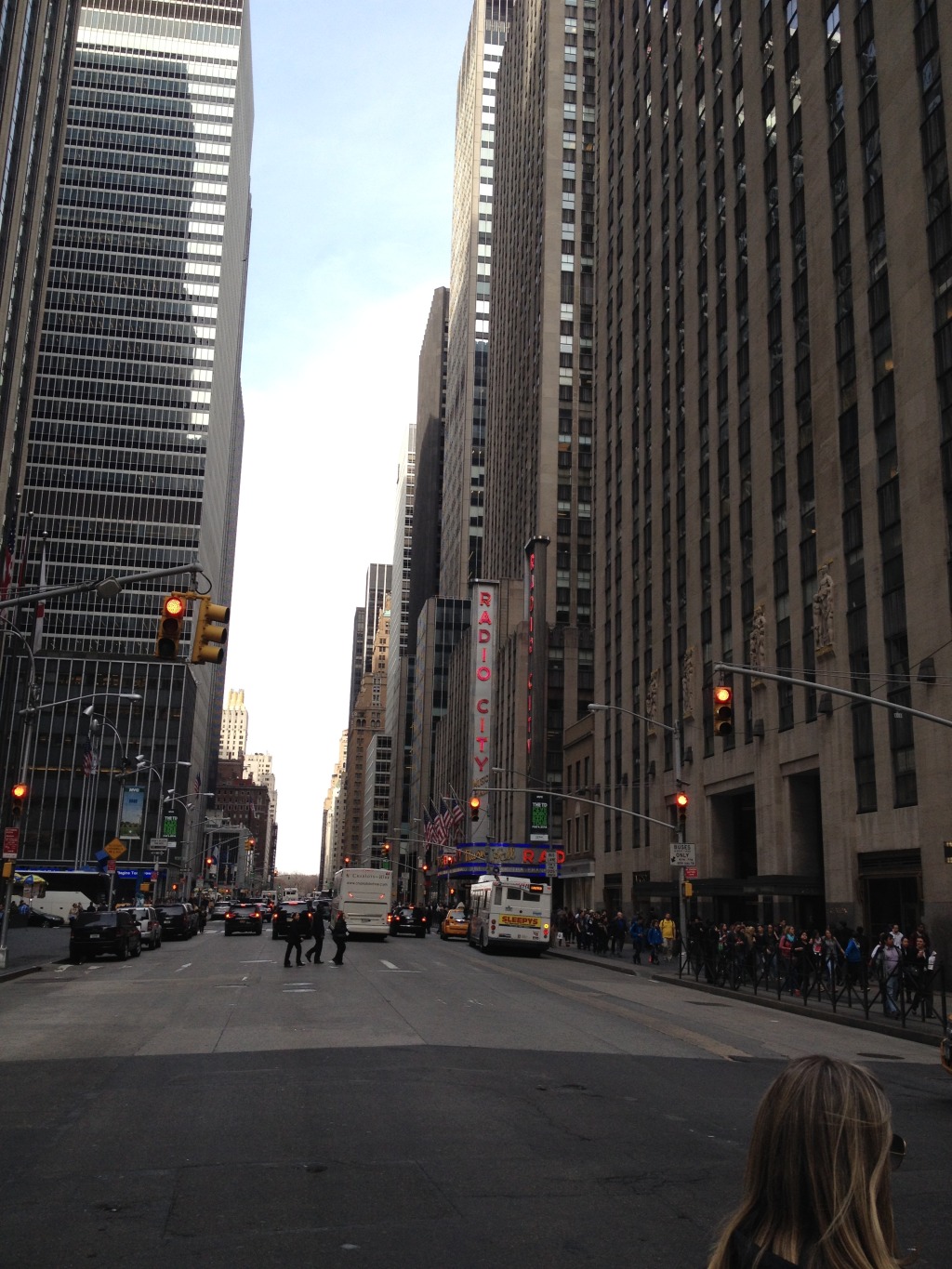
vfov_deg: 52.6
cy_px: 634
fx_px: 1283
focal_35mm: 35
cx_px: 476
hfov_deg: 40.7
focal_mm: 4.28
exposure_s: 1/613
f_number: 2.4
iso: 50
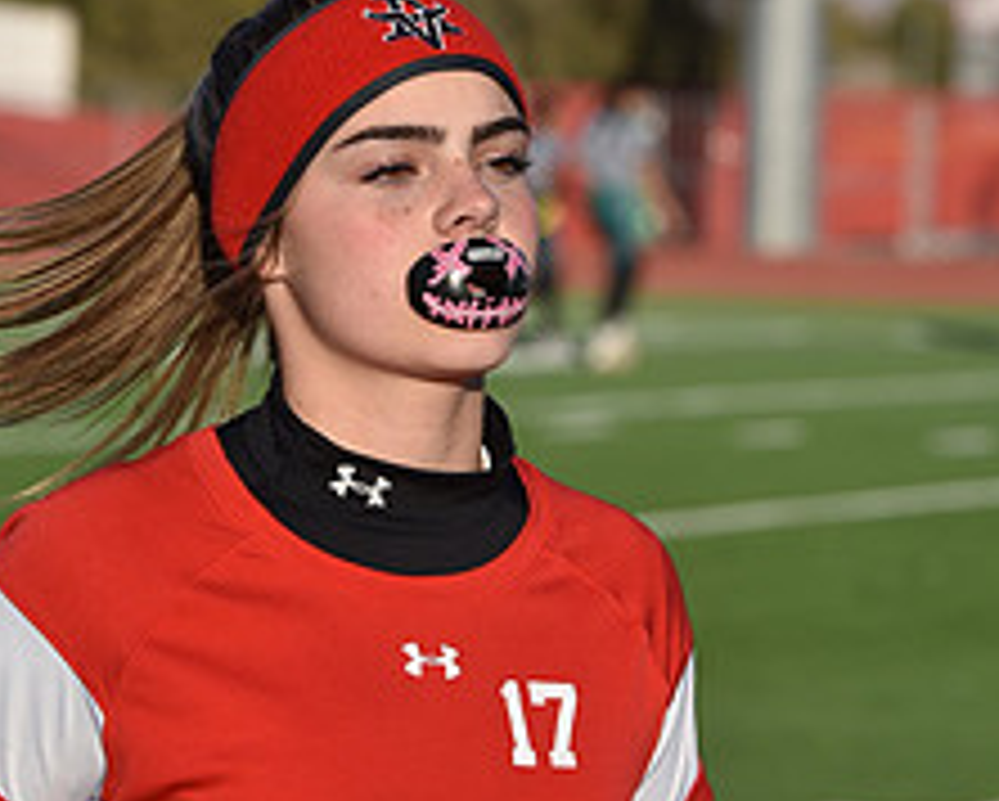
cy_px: 454
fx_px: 7872
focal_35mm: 266
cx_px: 364
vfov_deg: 5.8
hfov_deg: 7.3
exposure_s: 1/4000
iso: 800
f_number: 5.6
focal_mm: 140
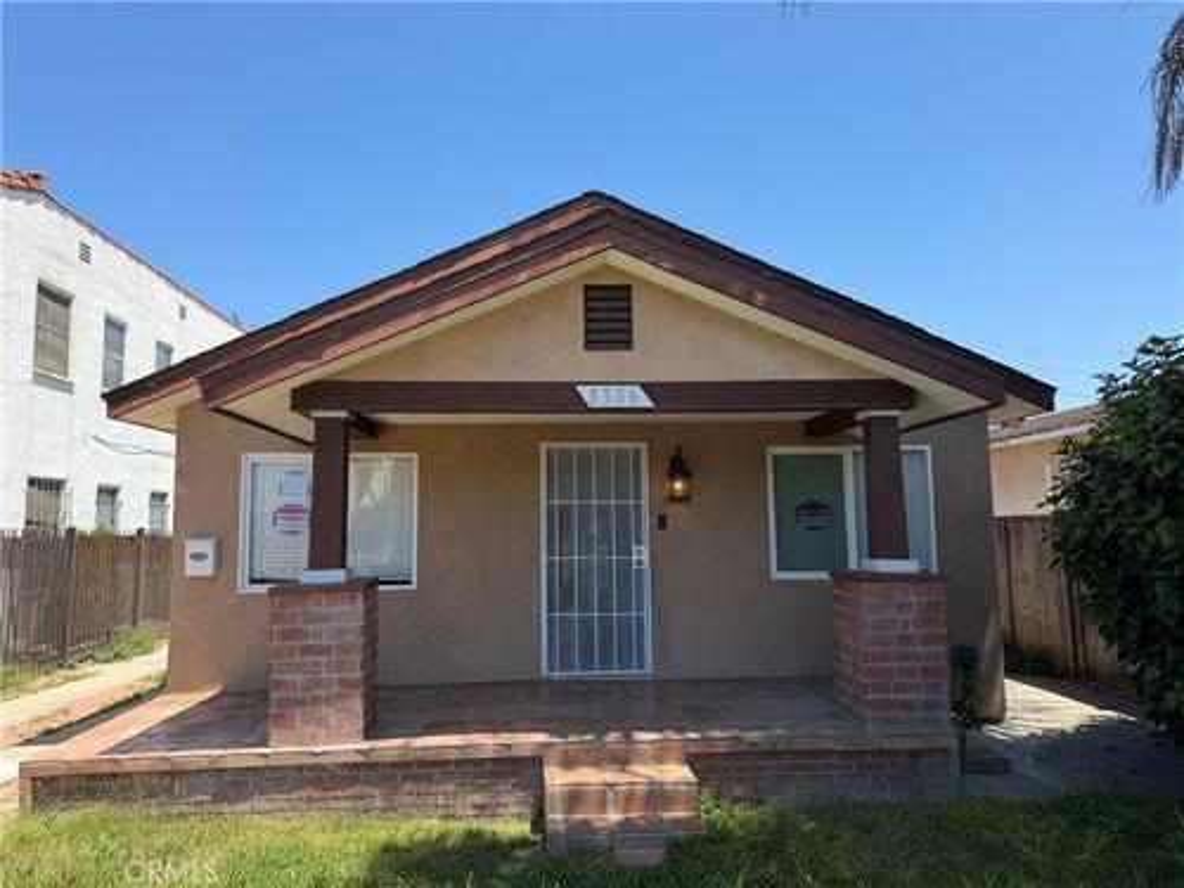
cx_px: 592
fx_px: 821
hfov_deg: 71.6
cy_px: 444
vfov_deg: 56.8
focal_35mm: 24
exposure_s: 1/2703
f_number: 1.78
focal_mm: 6.76
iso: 80
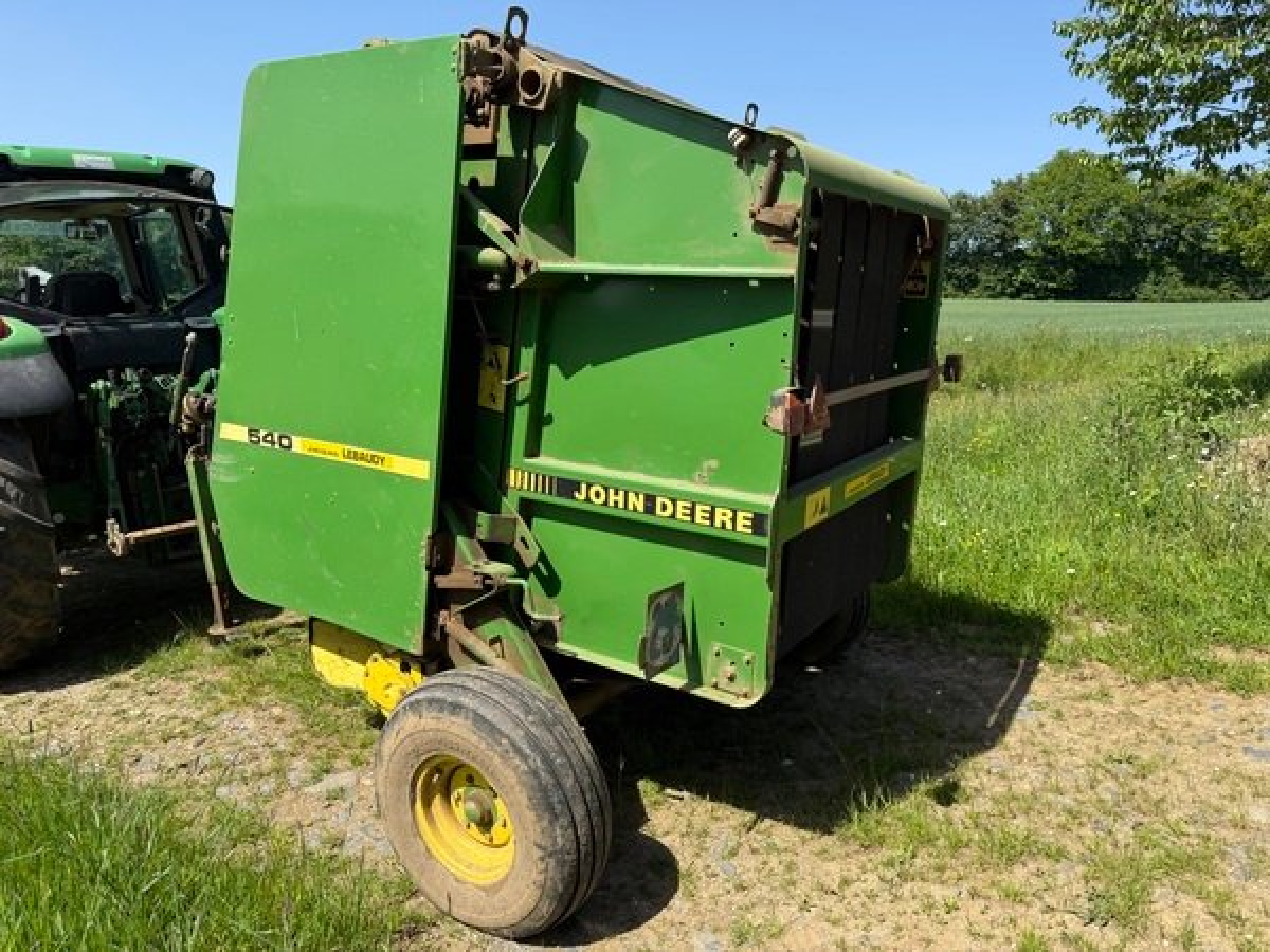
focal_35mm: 24
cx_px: 635
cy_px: 476
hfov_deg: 71.6
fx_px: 881
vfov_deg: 56.8
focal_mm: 6.76
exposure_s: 1/2801
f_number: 1.78
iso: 80
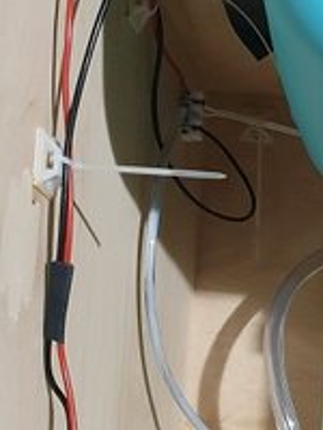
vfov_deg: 20.8
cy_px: 428
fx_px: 1132
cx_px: 546
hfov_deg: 14.6
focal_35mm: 91
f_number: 1.5
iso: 250
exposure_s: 1/50
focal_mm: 4.3
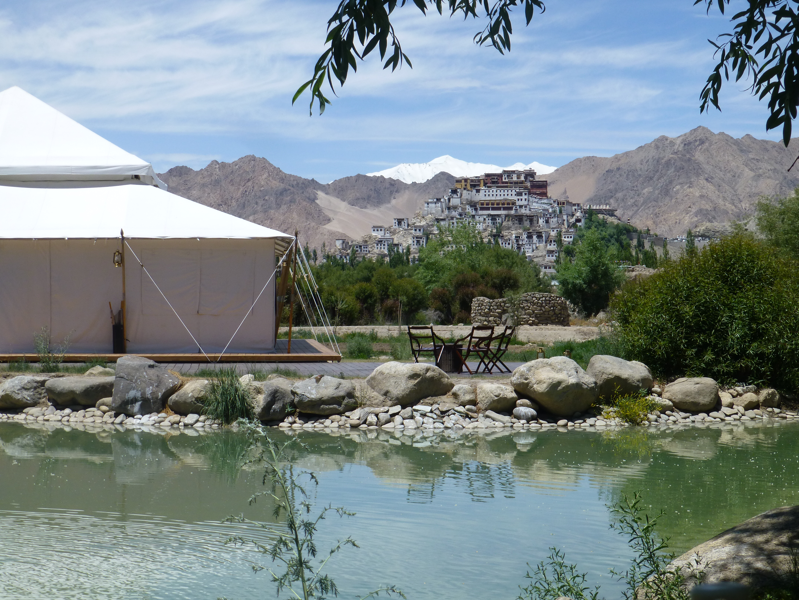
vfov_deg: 19.9
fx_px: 1708
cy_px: 300
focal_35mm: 74
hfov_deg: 26.3
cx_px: 400
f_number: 5
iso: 100
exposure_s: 1/1000
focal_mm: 12.5
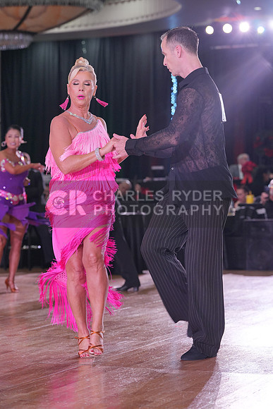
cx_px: 136
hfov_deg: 13.8
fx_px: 1125
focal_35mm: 99
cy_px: 204
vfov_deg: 20.6
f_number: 4
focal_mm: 99
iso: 1600
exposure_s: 1/500
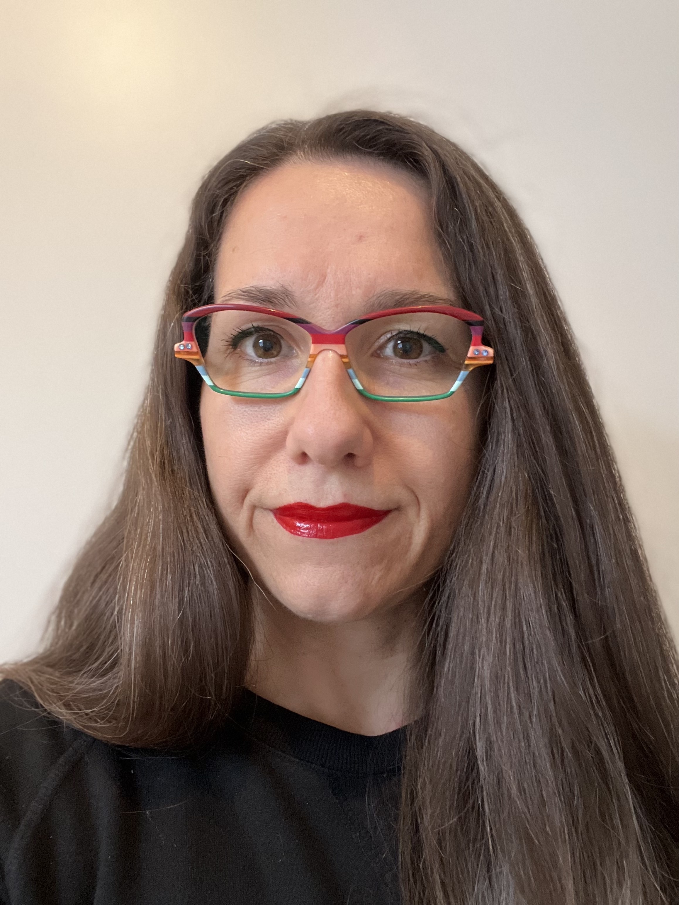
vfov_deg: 60.0
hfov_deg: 46.8
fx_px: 785
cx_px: 340
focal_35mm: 30
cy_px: 452
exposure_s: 1/25
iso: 400
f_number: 2.2
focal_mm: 2.71
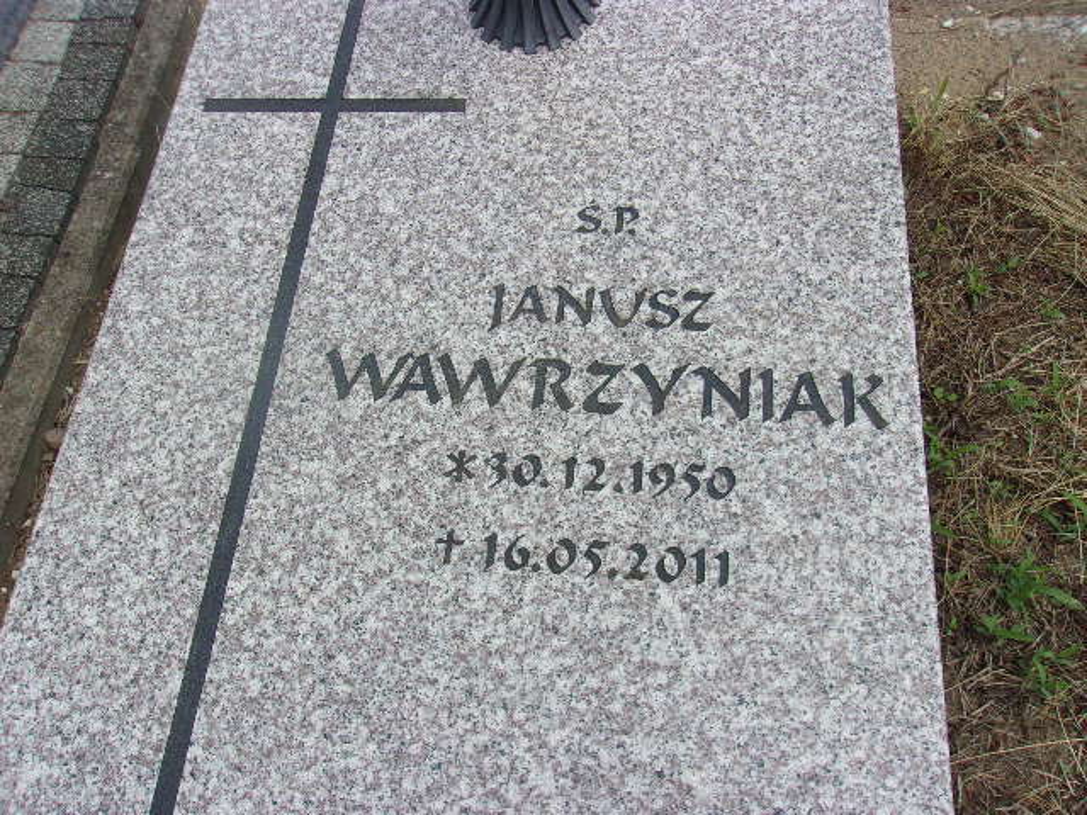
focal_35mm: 27
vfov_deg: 51.4
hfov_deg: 65.3
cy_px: 408
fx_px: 848
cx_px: 544
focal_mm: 4.9
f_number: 10.4
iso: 80
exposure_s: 1/90
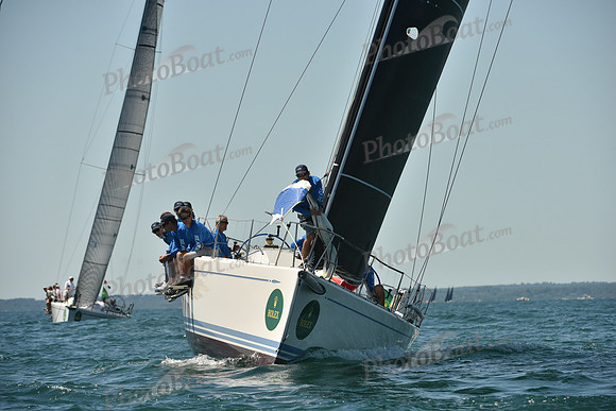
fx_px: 4107
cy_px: 206
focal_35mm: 240
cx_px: 308
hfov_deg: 8.6
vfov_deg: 5.7
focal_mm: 240
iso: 250
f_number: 7.1
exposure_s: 1/1250
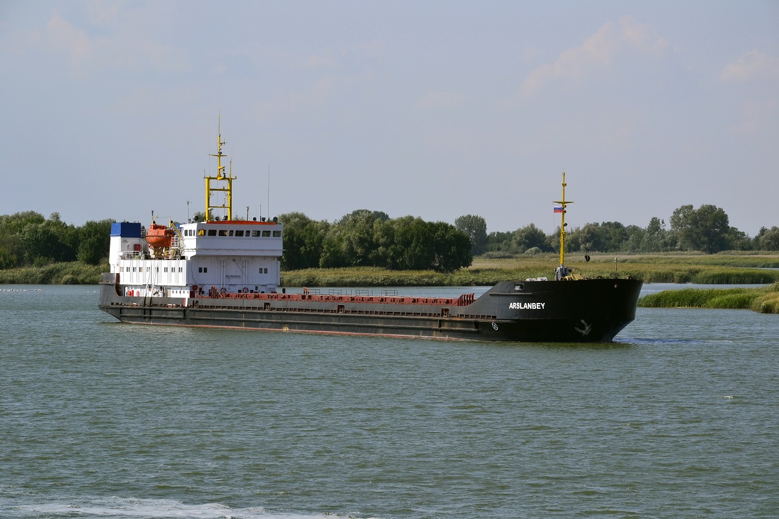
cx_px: 390
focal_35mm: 158
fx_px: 3408
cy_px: 260
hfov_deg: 13.0
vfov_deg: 8.7
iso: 280
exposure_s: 1/500
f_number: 11
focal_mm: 105
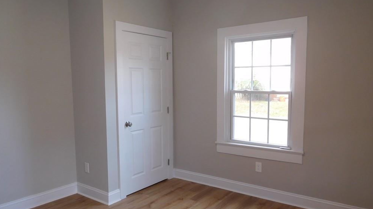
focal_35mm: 28
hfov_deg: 67.9
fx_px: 277
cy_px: 111
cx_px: 189
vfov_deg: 41.5
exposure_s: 1/30
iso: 125
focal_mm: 4.5
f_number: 3.4
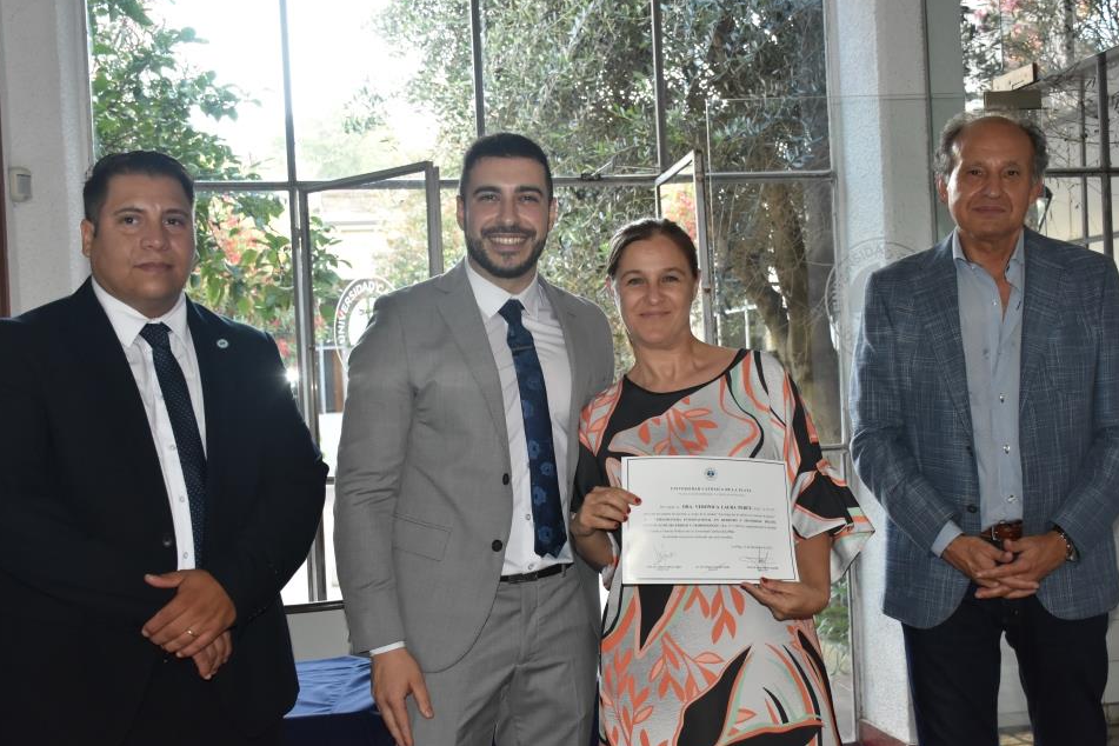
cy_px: 388
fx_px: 1305
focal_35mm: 42
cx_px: 577
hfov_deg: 46.4
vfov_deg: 31.9
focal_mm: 26
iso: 1250
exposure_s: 1/125
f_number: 5.6
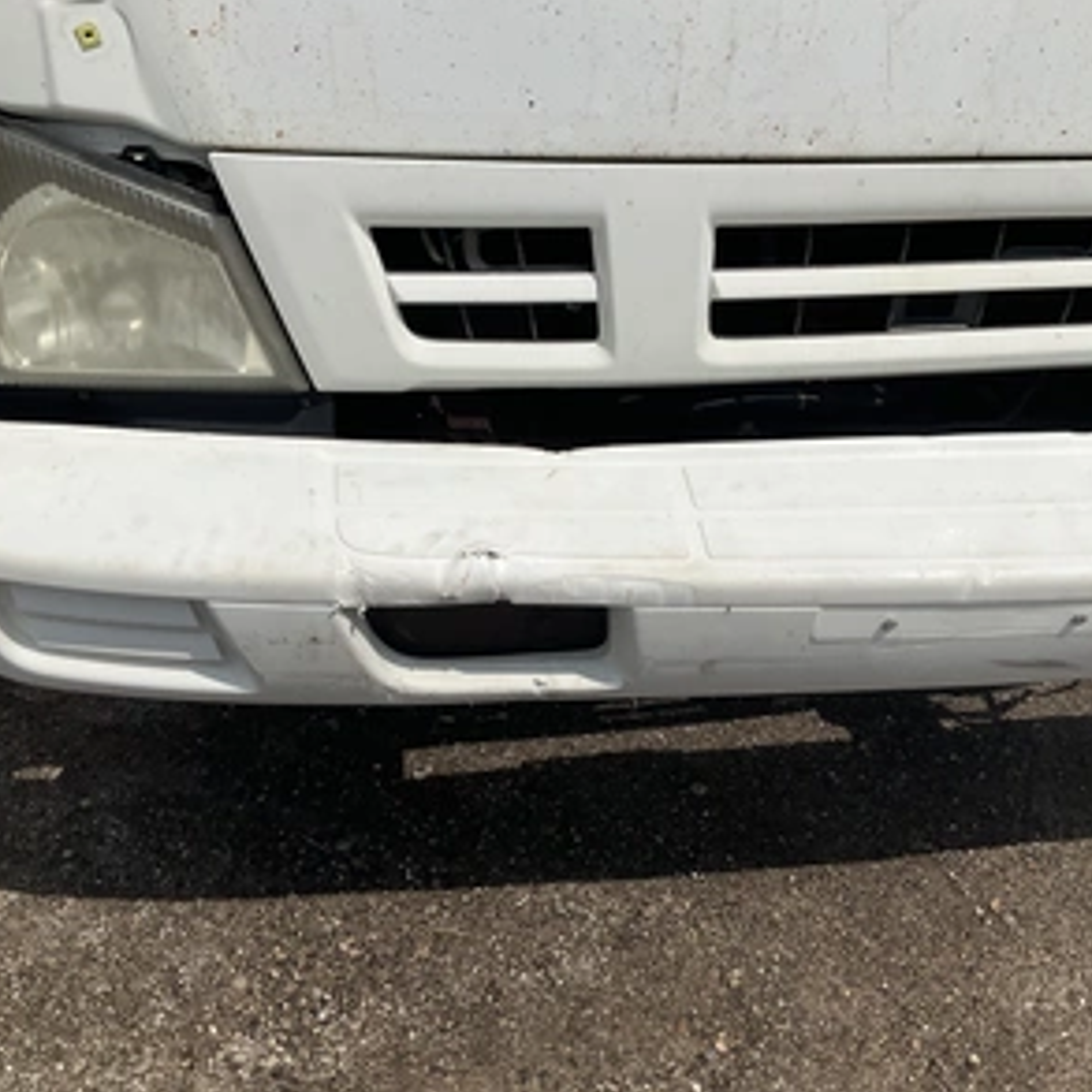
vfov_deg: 47.2
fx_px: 1249
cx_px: 574
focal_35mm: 35
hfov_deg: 47.2
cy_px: 548
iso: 25
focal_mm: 3
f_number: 1.8
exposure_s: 1/4785
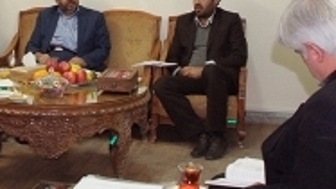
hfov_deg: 24.9
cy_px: 20
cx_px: 39
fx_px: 739
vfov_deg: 14.4
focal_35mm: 83
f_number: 5
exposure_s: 1/60
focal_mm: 22
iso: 1600
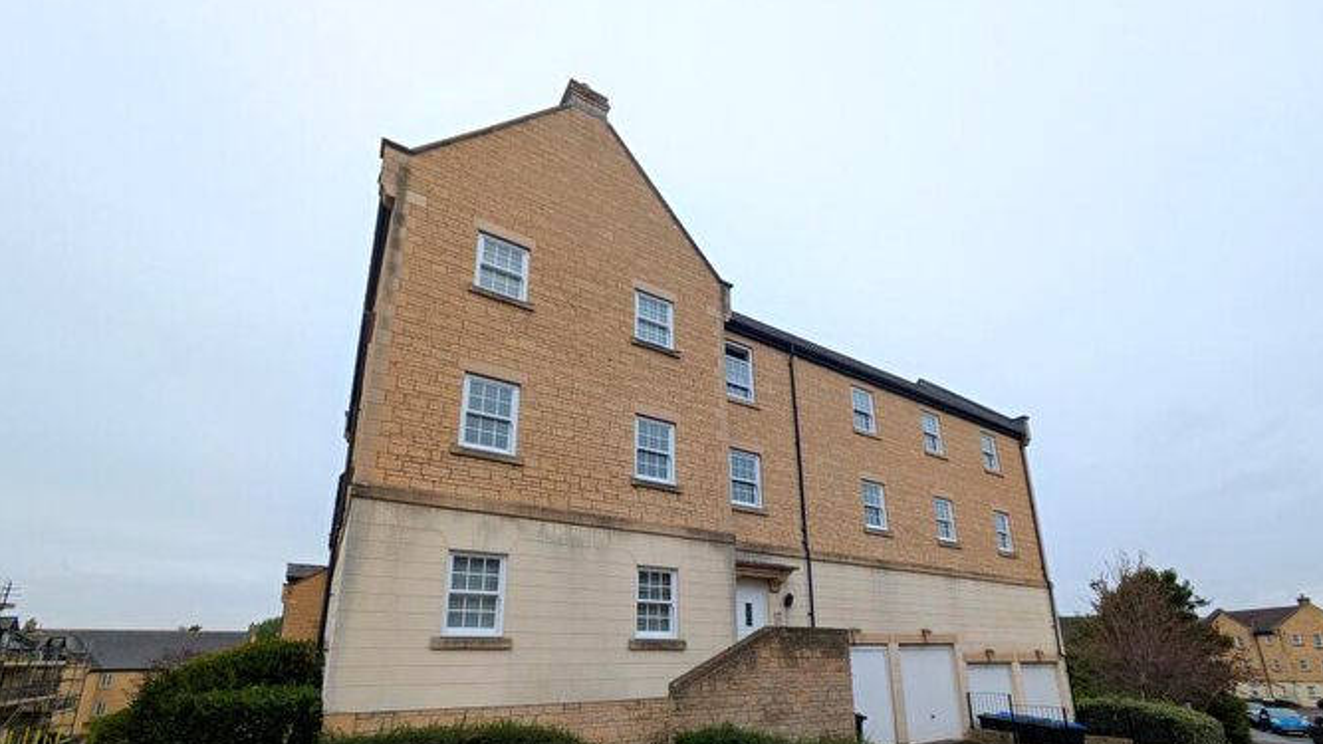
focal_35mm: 16
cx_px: 658
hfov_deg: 99.4
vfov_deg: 64.8
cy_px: 513
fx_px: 561
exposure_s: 1/724
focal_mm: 1.83
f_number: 2.2
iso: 50
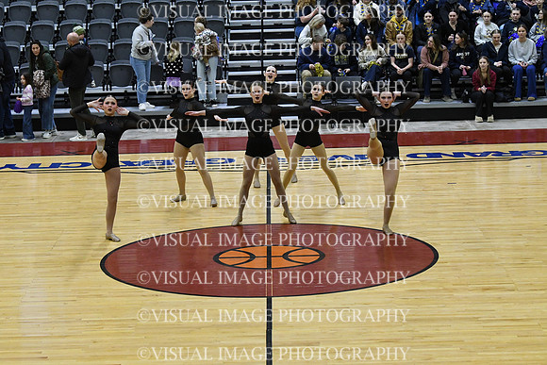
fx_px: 1596
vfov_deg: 13.0
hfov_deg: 19.5
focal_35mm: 105
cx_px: 274
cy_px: 182
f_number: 4
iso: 5000
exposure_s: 1/500
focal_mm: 70
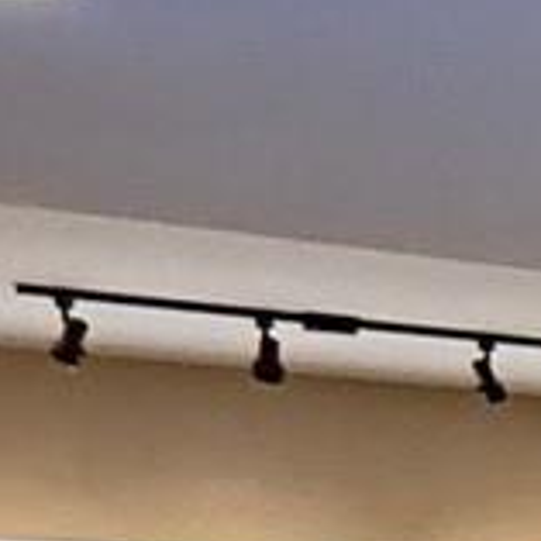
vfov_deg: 12.3
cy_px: 1058
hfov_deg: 9.0
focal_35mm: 126
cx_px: 1919
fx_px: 2228
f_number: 2.2
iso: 400
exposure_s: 1/60
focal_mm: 2.22
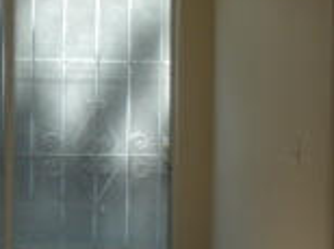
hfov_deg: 12.4
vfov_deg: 9.4
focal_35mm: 158
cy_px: 61
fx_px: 1522
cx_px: 0
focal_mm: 6.3
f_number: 3.1
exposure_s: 1/80
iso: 50
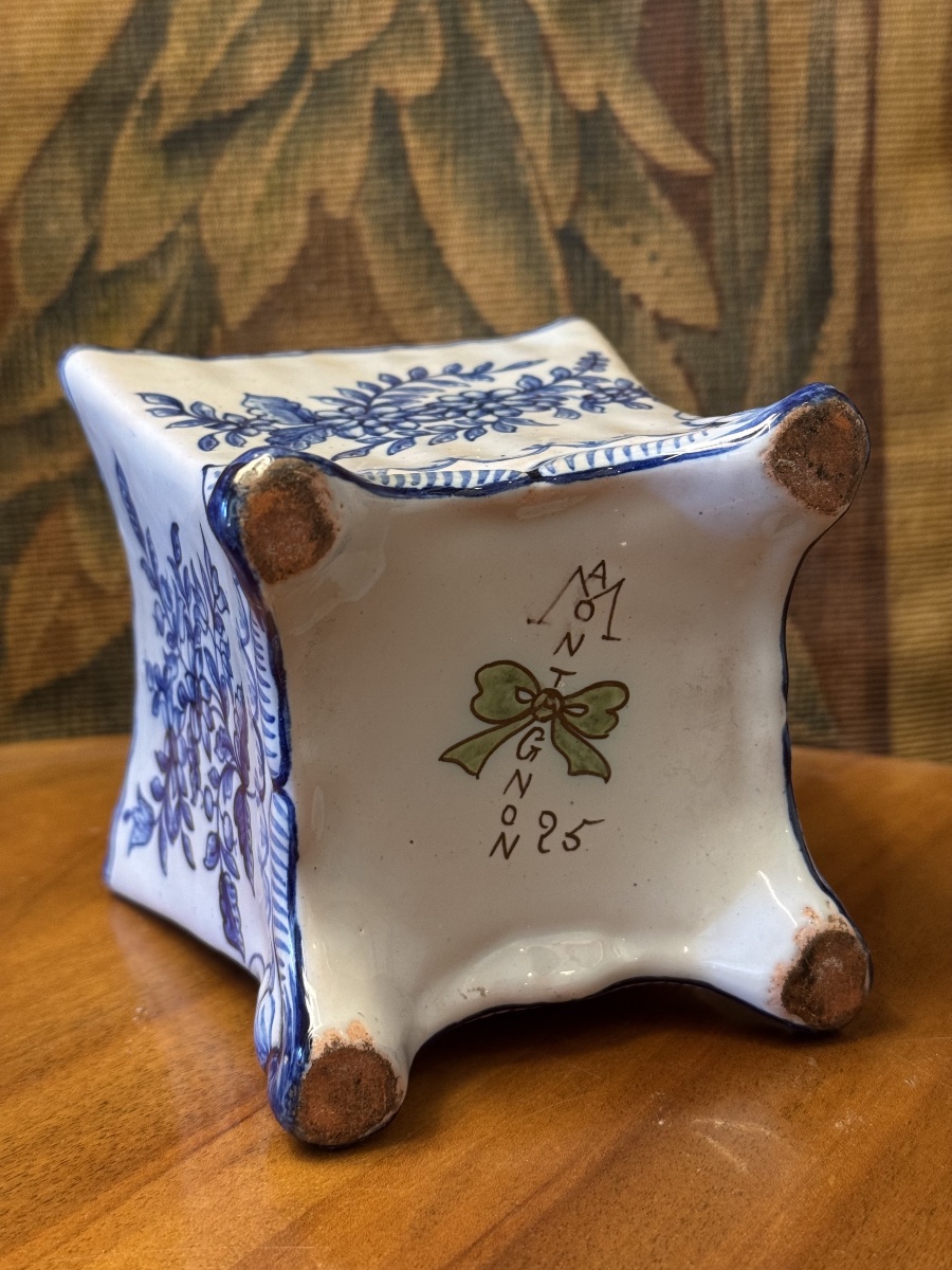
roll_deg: +2.7
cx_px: 476
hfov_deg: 30.3
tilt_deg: -13.6
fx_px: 1760
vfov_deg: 39.7
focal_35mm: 48
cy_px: 635
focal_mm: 6.76
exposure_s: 1/50
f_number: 1.78
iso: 160
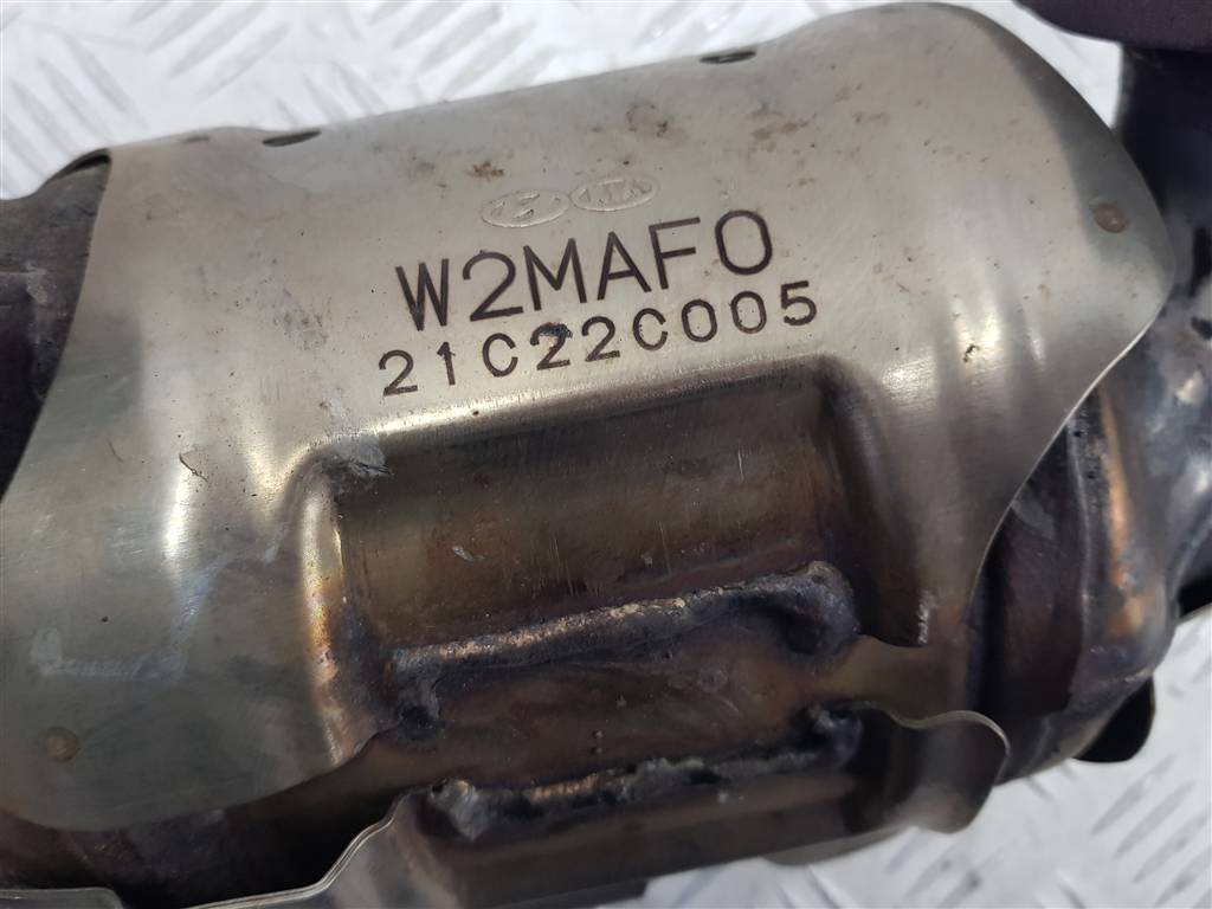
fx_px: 910
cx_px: 606
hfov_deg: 67.3
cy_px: 454
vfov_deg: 53.1
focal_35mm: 26
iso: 80
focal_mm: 4.2
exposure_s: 1/50
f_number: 1.7
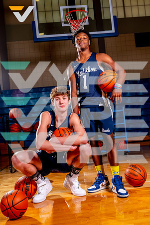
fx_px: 231
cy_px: 112
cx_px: 75
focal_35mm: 37
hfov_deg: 36.0
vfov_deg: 51.8
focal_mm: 37
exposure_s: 1/125
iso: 100
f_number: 5.6
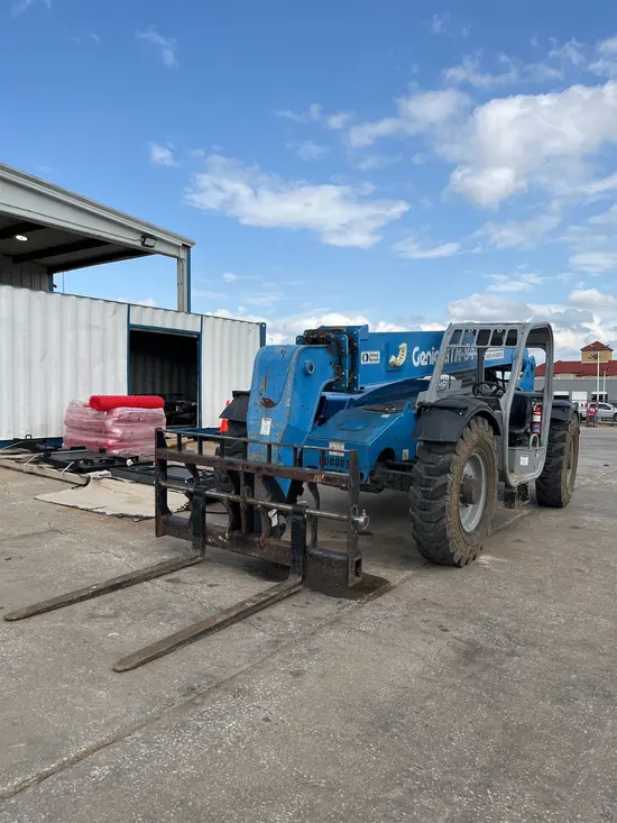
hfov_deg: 53.1
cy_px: 412
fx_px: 618
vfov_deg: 67.3
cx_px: 308
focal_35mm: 26
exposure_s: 1/3521
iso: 50
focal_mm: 5.1
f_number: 1.6
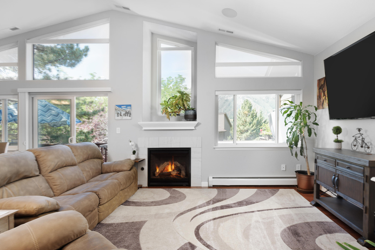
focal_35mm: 20
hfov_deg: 83.7
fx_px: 208
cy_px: 128
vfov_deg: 61.9
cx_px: 206
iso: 125
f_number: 7.1
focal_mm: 17
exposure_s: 1/30
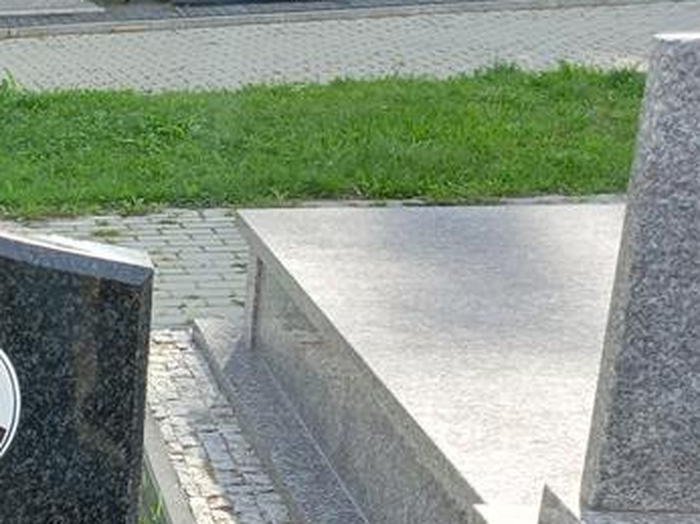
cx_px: -310
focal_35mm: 74
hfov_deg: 22.3
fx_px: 1495
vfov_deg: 19.7
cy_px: 407
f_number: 2
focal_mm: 4.6
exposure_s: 1/184
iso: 25
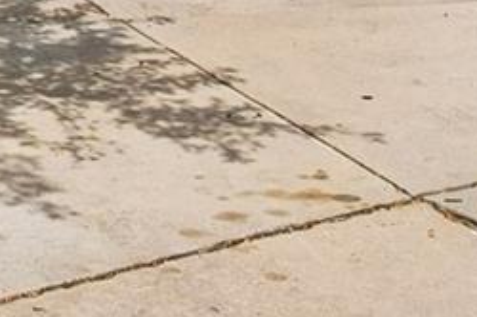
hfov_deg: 13.0
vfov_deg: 9.0
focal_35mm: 141
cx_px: -412
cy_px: -361
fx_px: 1866
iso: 110
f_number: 2.8
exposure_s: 1/2000
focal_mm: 8.4
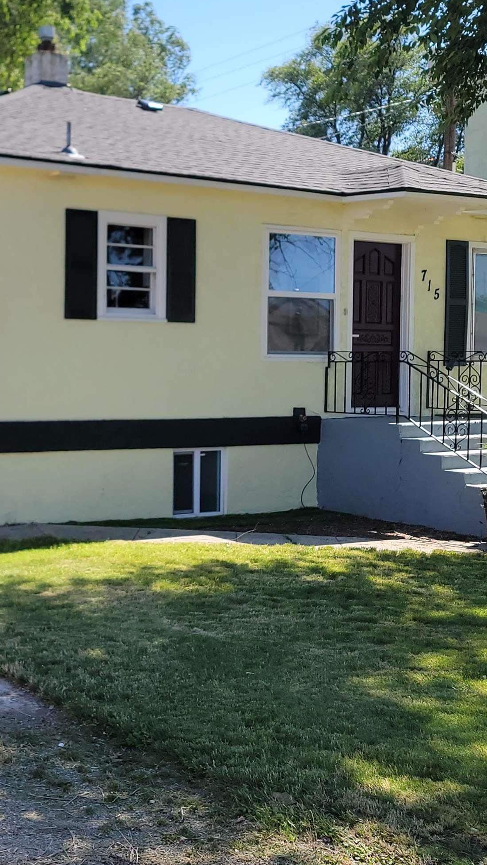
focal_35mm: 41
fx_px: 941
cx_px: 22
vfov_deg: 49.3
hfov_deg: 27.6
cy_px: 390
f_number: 1.8
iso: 16
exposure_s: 1/423
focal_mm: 6.7
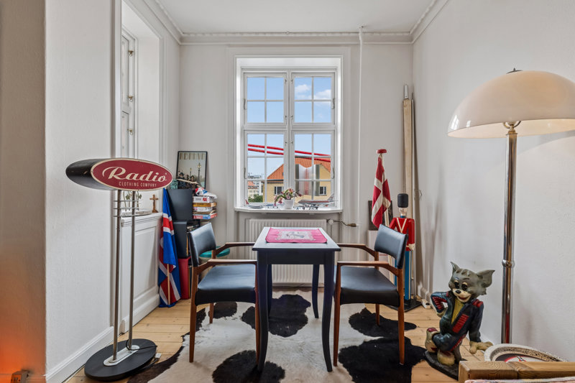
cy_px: 192
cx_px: 288
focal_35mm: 16
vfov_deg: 73.7
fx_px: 255
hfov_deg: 96.7
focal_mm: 16
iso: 160
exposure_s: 1/10
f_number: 11
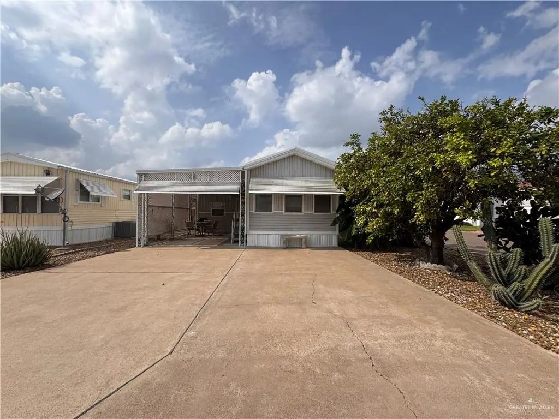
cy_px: 210
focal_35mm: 14
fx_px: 226
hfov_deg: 102.1
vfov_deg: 85.7
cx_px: 280
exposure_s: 1/3106
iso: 50
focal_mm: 2.22
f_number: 2.2
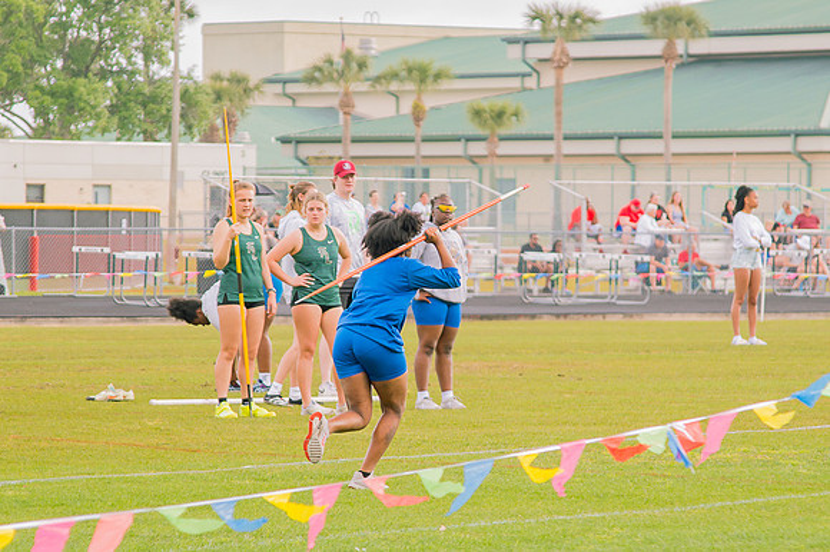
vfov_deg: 5.4
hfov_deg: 8.1
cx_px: 470
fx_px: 5869
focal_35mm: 255
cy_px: 292
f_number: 4
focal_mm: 120
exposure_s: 1/200
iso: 200
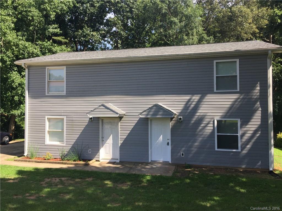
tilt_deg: +1.4
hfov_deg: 61.7
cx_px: 141
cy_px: 106
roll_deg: -1.4
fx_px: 236
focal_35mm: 29
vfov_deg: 48.2
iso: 32
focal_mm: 4.15
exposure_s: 1/824
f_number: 2.2
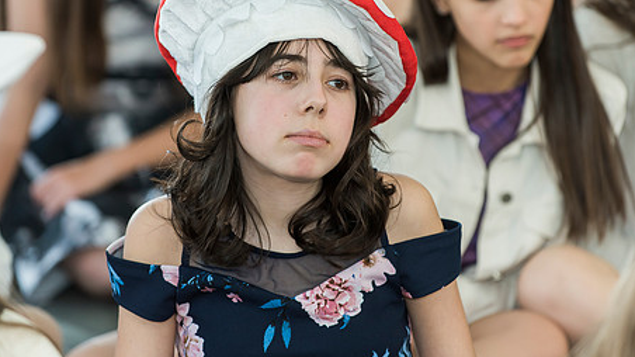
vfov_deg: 4.5
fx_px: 4528
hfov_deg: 8.0
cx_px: 320
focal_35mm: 269
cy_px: 126
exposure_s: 1/160
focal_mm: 200
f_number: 4
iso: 640
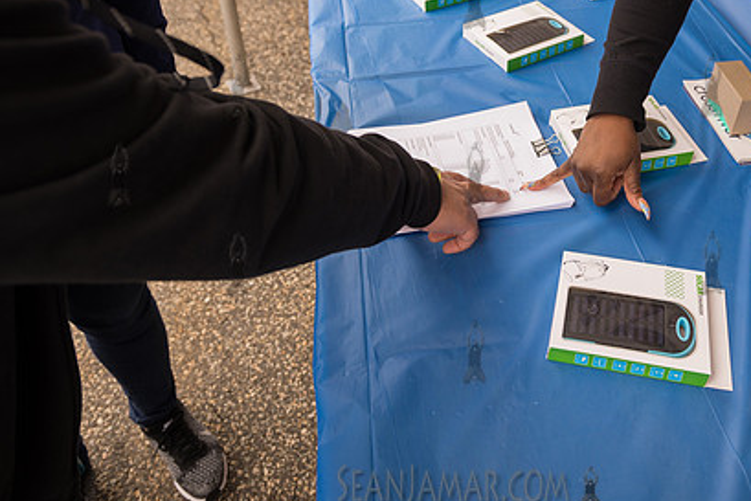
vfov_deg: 38.5
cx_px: 474
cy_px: 173
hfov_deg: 55.1
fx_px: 709
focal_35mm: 34
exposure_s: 1/250
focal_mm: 24
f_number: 4
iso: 200
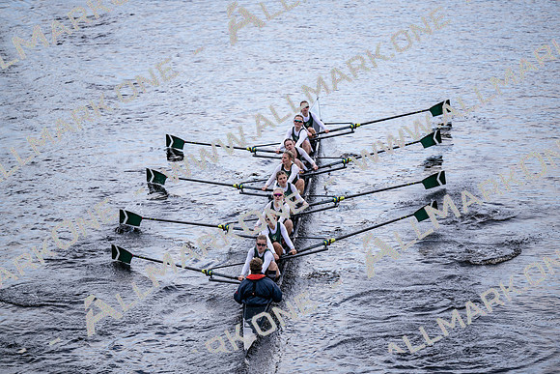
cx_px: 280
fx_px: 3112
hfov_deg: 10.3
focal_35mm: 200
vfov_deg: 6.9
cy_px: 187
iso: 450
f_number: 2.8
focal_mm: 200
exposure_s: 1/2000
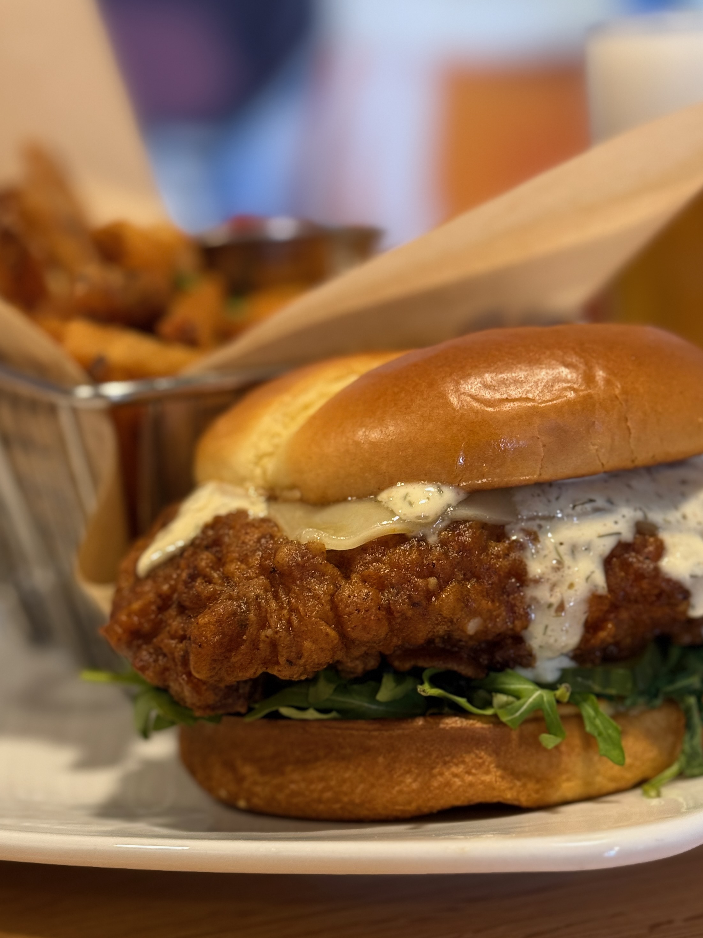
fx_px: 1787
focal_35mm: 66
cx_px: 411
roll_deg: +1.2
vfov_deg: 29.3
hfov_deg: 22.2
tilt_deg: -13.9
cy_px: 576
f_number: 1.78
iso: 200
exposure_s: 1/40
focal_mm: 6.76
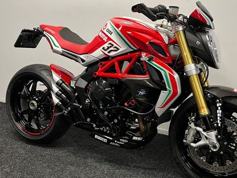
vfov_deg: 36.0
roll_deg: -0.8
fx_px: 274
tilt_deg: -12.7
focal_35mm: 40
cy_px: 87
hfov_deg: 46.7
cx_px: 133
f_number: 1.6
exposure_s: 1/50
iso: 125
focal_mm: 5.1
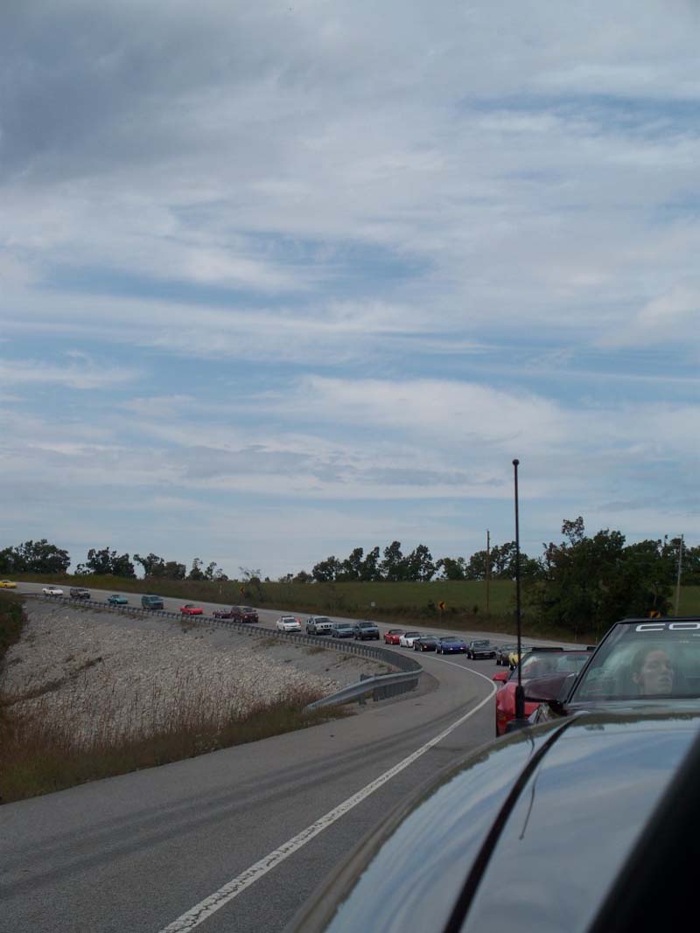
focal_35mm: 61
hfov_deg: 24.0
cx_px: 350
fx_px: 1645
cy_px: 466
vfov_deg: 31.7
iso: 64
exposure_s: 1/500
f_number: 5.6
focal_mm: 12.89
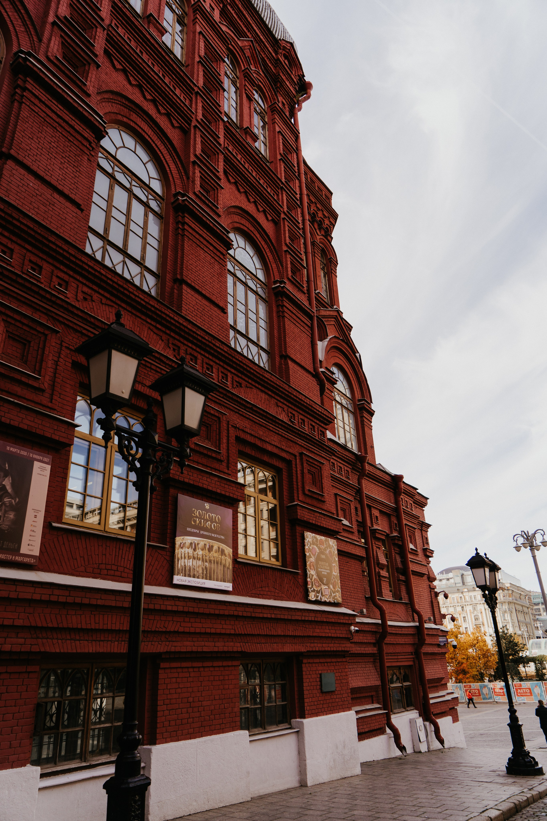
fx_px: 547
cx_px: 274
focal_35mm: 24
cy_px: 410
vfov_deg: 73.7
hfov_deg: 53.1
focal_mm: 24
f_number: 4
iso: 125
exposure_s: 1/500
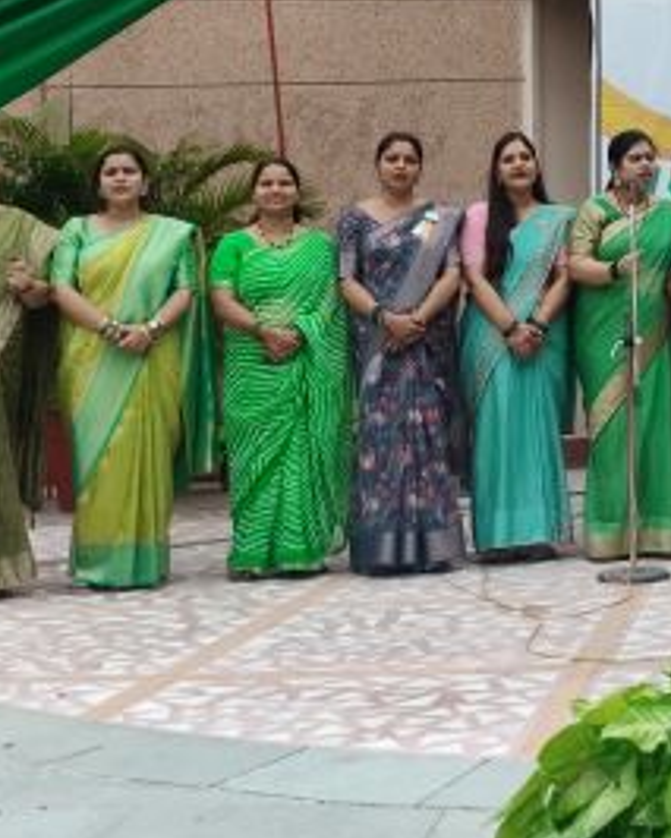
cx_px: 816
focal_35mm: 66
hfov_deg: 21.4
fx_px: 1637
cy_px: 225
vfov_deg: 28.3
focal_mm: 4.71
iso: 50
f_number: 1.79
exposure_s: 1/339
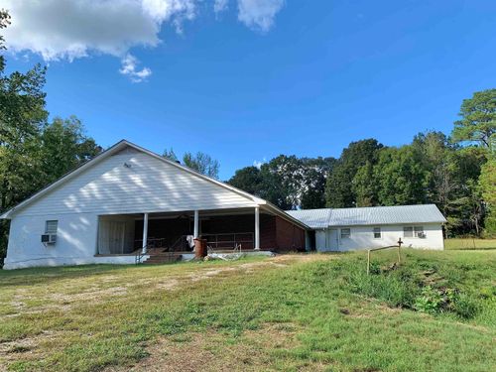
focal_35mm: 26
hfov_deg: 67.3
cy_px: 186
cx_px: 248
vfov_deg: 53.1
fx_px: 373
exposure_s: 1/1111
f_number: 1.8
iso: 25
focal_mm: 4.25
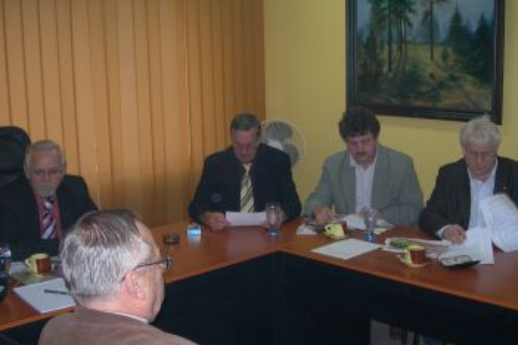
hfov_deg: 43.6
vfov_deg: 29.8
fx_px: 647
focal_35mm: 45
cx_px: 258
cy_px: 198
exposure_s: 1/60.1
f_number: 2.8
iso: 120
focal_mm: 7.8
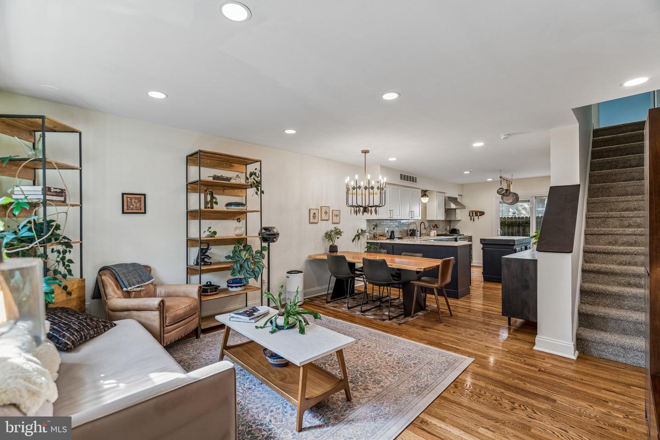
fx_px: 293
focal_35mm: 16
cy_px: 220
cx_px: 330
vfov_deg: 73.7
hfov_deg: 96.7
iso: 250
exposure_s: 1/25
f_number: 4
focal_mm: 16
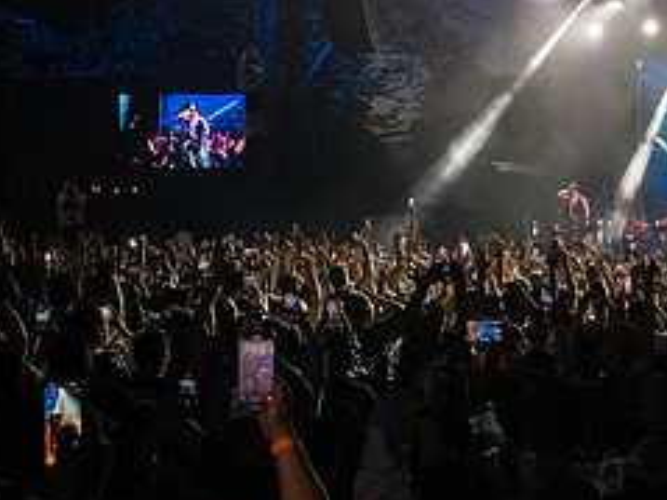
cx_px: 579
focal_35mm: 72
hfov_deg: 26.3
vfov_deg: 20.4
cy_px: 224
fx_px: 1387
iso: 5000
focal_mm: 29
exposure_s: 1/500
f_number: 4
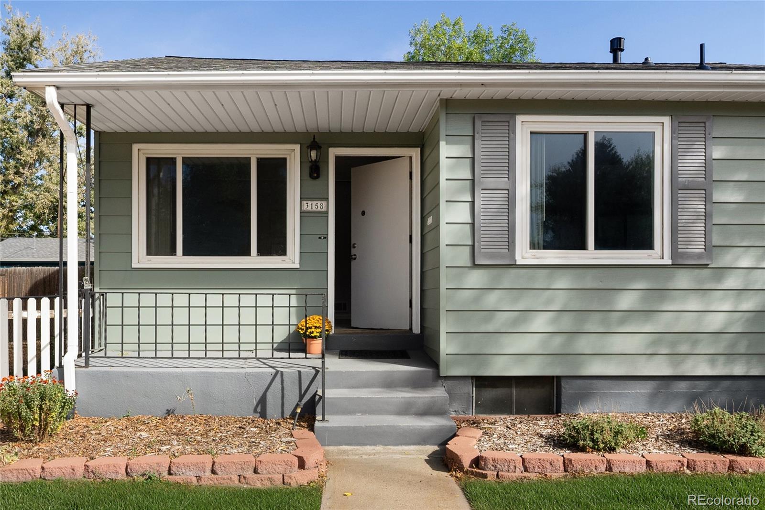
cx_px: 382
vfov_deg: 51.3
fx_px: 531
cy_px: 255
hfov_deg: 71.5
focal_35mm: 25
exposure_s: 1/800
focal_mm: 17
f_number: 8
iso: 400
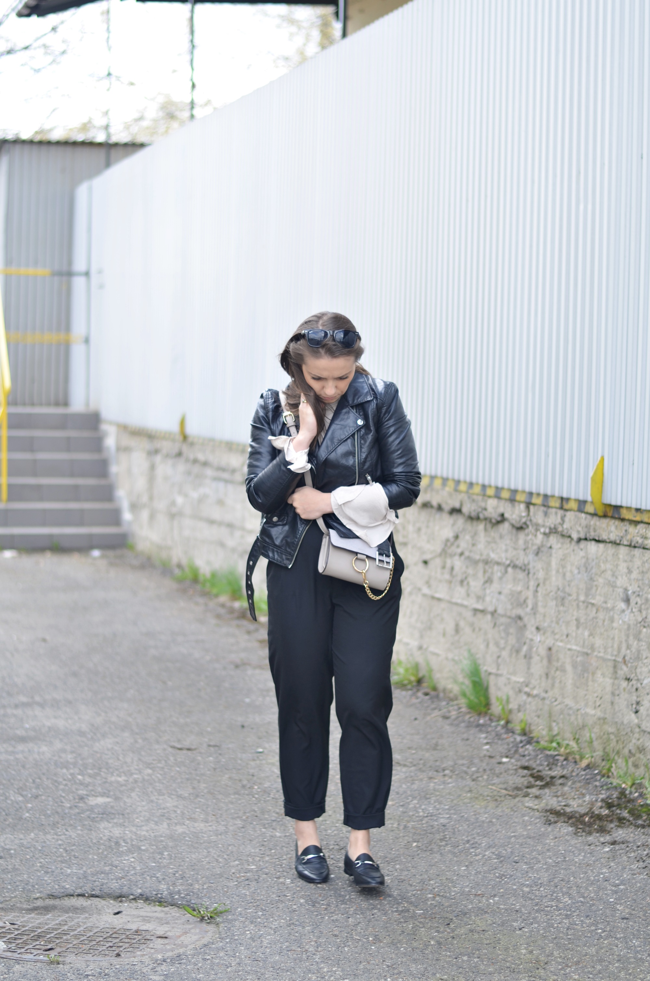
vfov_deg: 27.0
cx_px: 325
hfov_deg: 18.1
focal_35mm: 75
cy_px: 490
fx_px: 2040
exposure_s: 1/640
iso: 100
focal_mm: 50
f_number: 1.8
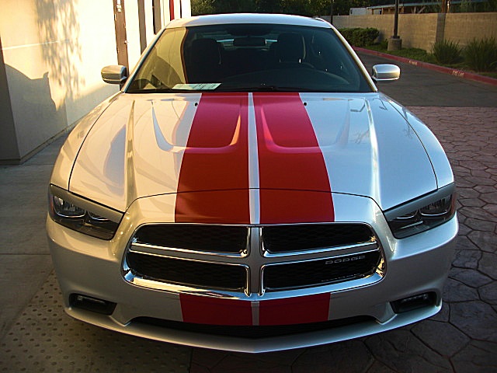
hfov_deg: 51.4
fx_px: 517
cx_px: 248
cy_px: 186
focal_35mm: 36
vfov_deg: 39.7
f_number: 2.8
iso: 50
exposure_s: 1/200
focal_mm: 6.3
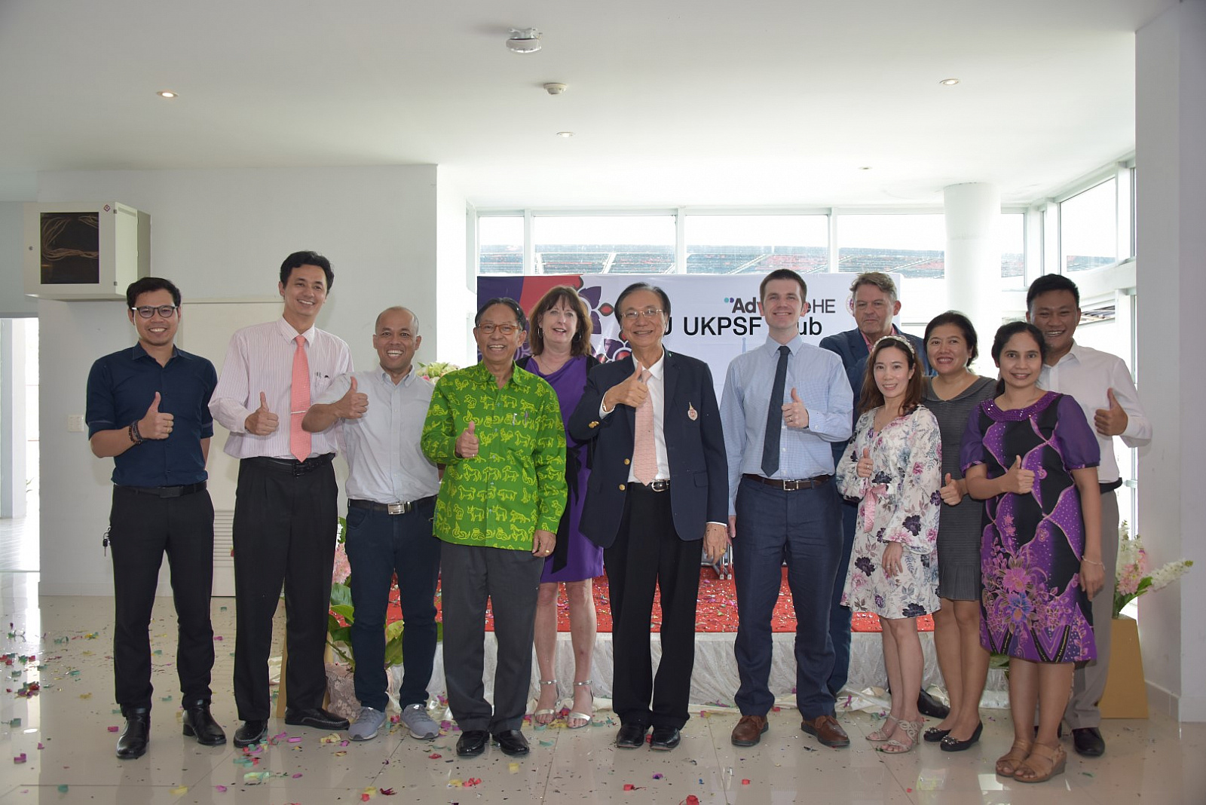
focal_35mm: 32
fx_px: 1072
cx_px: 603
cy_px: 402
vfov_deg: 41.1
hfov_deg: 58.7
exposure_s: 1/125
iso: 800
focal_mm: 32
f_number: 4.5
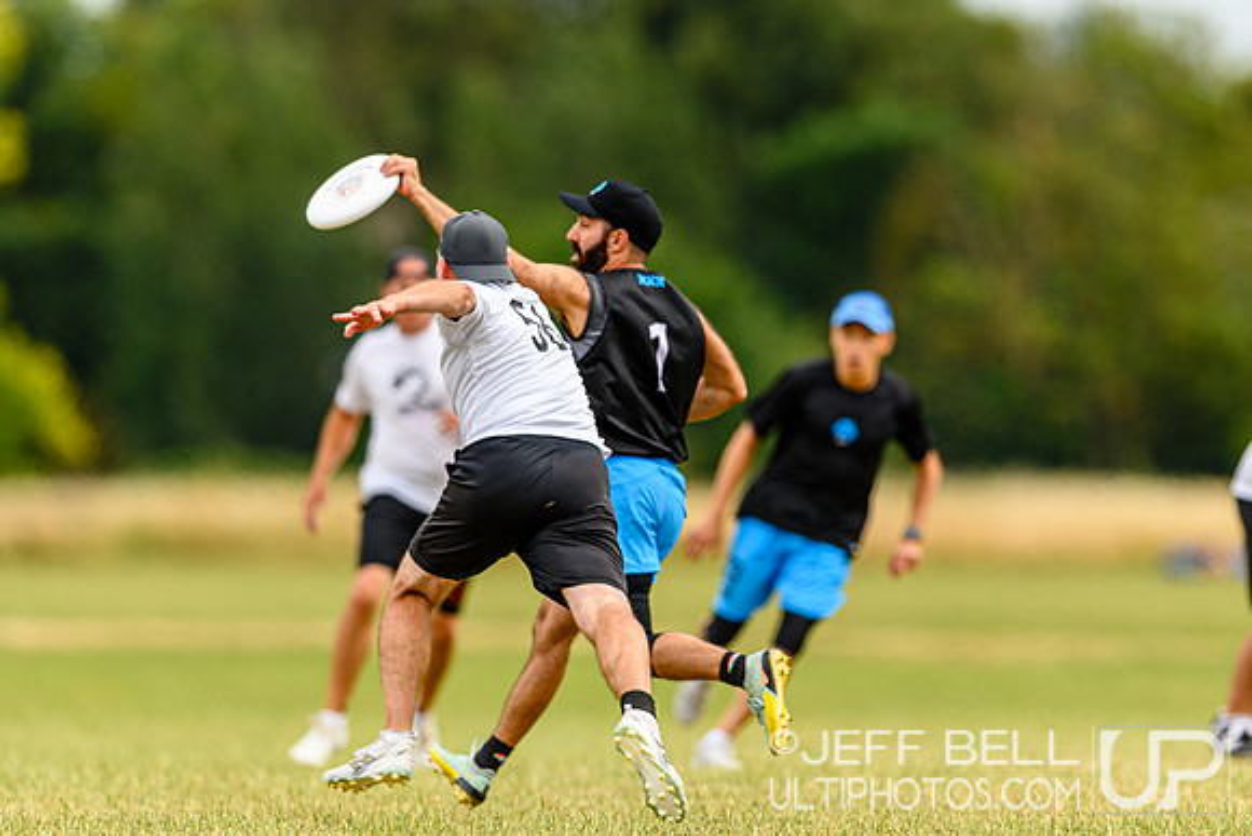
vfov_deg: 2.3
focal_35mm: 600
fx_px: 20871
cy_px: 418
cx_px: 626
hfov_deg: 3.4
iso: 100
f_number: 3.2
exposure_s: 1/1250
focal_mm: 400
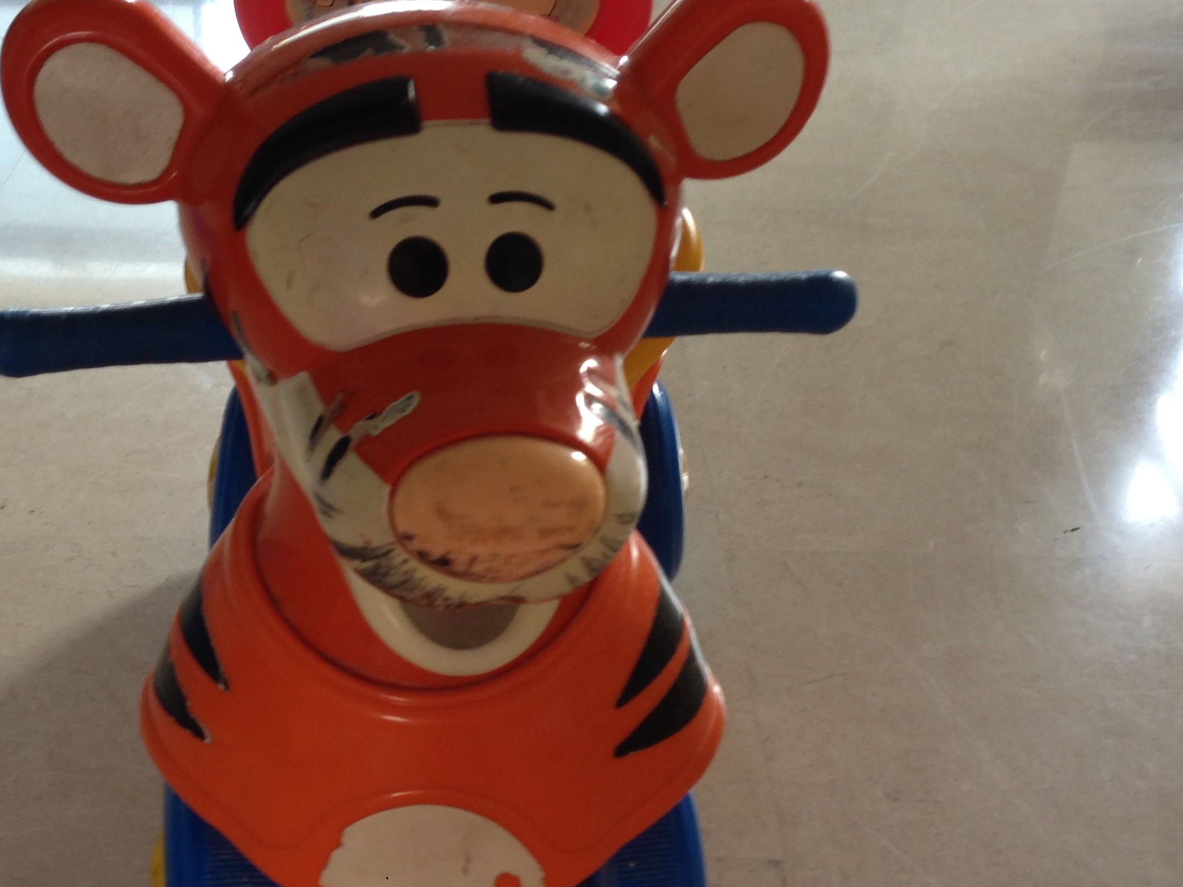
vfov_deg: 25.6
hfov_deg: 33.7
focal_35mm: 57
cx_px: 476
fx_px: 1948
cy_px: 484
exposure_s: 1/20
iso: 50
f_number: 2.4
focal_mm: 4.12
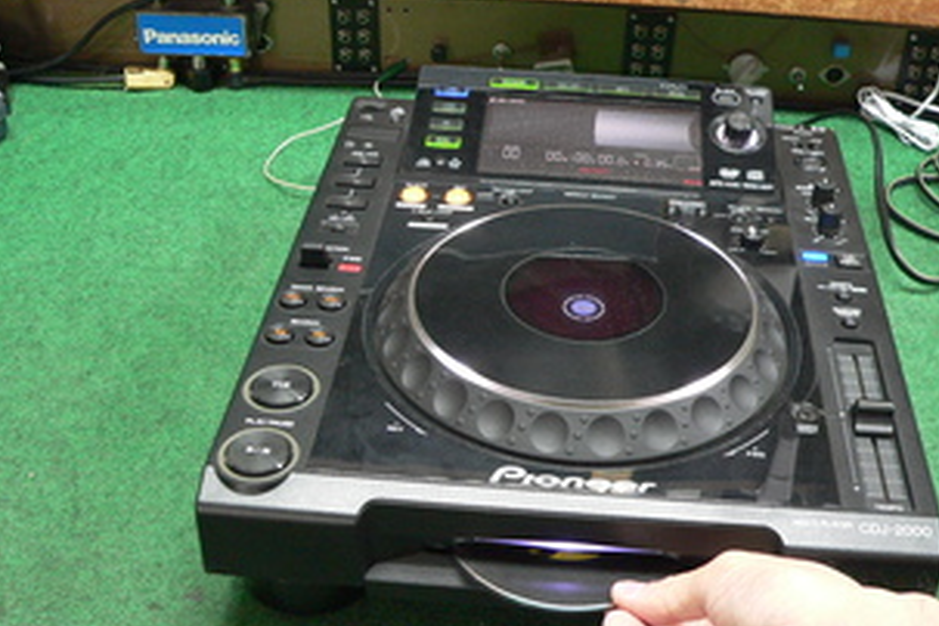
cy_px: 349
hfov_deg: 41.8
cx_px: 536
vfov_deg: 28.6
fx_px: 1226
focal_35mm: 47
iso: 200
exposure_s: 1/5
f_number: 2.8
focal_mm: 6
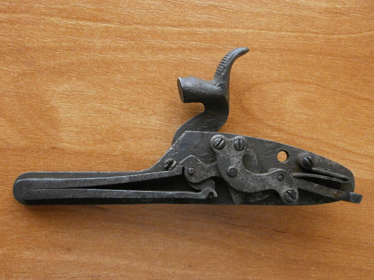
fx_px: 346
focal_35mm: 32
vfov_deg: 44.2
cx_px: 187
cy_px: 140
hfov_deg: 56.8
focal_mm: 5.8
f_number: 3.1
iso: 500
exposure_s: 1/250
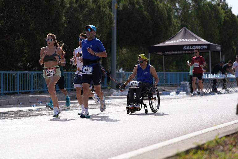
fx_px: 793
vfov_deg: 11.4
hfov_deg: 17.1
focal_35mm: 120
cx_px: 119
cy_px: 80
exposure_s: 1/3200
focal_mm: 120
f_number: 2.8
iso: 200
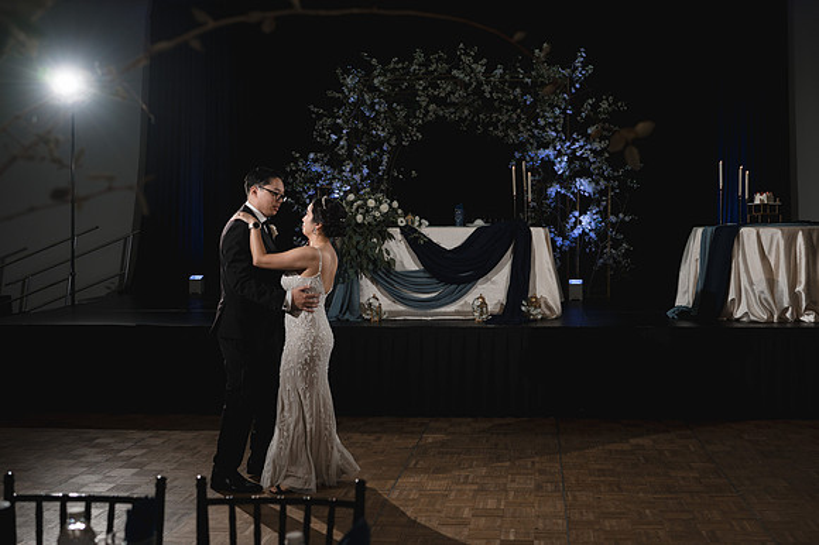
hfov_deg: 47.2
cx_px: 477
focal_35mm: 41
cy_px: 228
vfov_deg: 32.5
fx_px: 934
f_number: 4
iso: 400
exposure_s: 1/200
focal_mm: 35
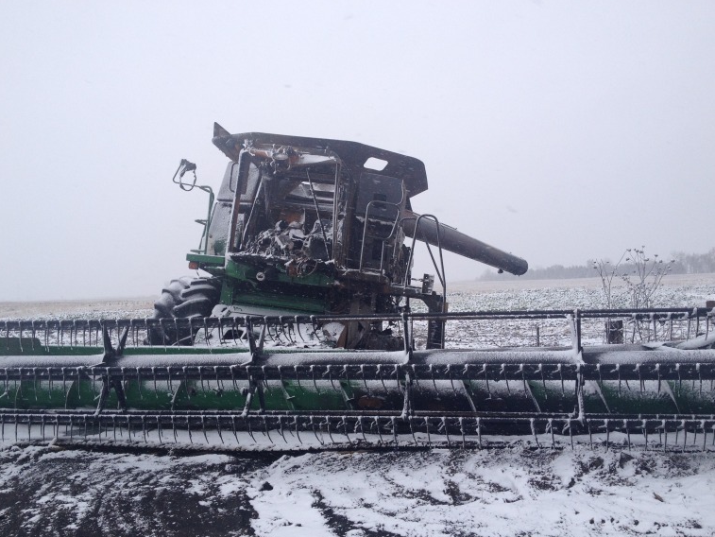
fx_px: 764
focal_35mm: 37
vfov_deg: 38.7
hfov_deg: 50.1
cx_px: 353
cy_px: 281
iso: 50
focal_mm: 4.28
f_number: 2.4
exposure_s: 1/330
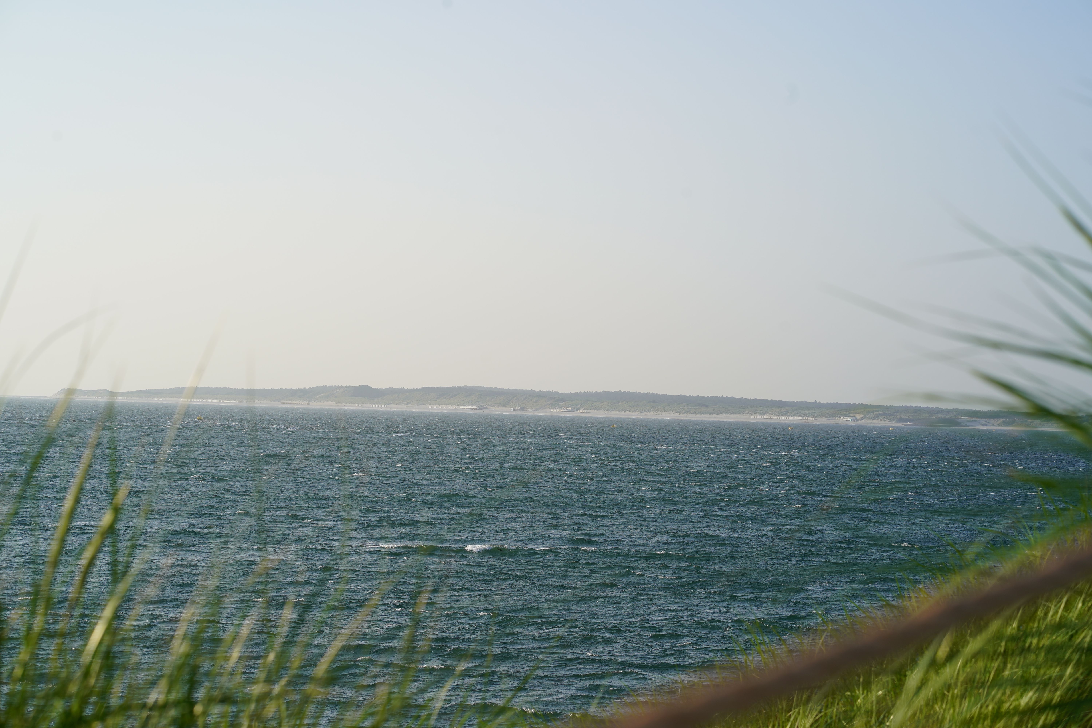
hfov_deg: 23.9
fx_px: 2578
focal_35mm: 85
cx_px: 546
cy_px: 364
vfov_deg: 16.1
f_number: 9
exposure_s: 1/200
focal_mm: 85
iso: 100
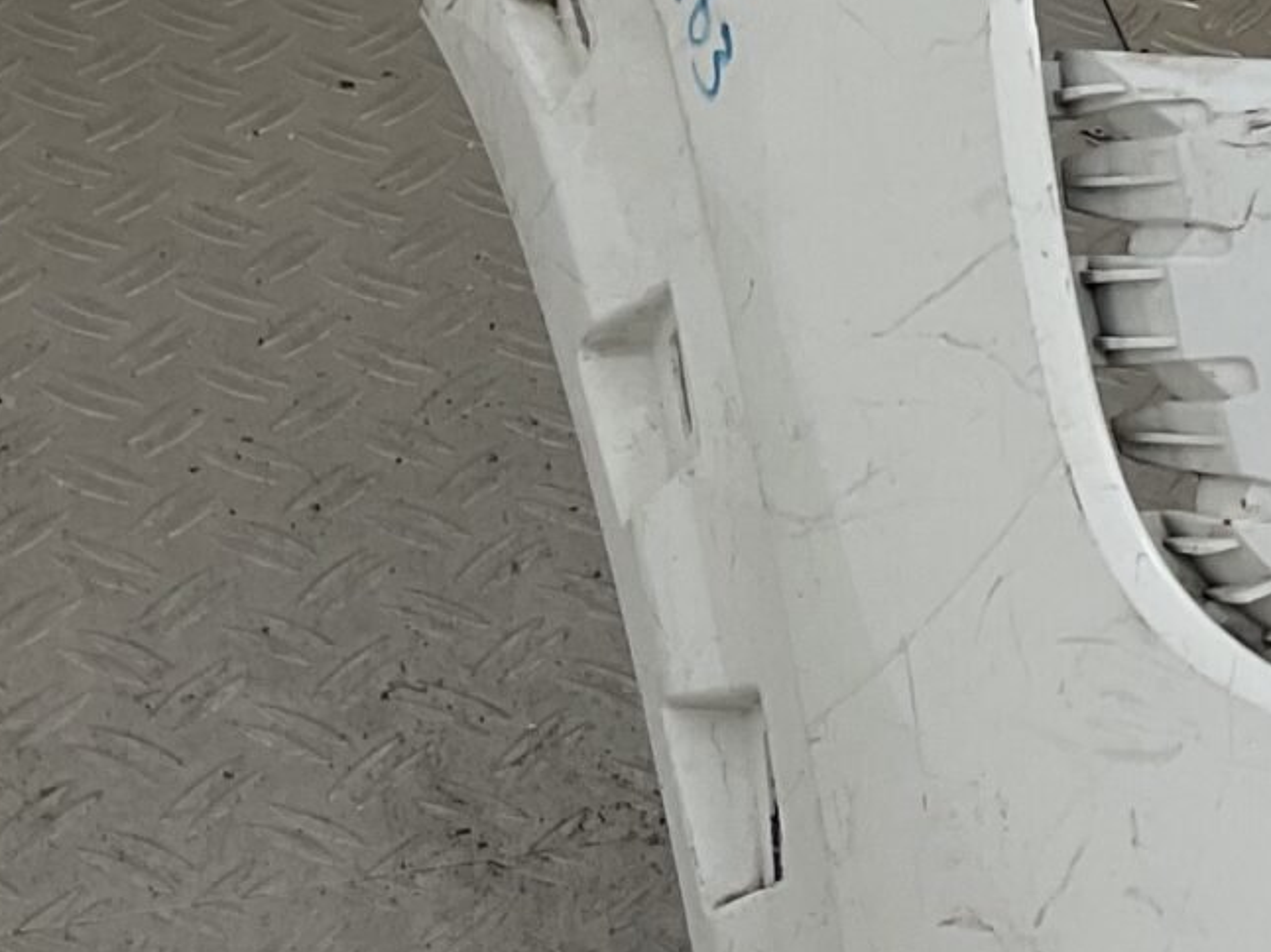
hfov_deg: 15.0
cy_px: 189
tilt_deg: -32.5
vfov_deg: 12.8
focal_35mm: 115
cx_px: 2269
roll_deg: -13.4
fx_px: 4221
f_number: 1.8
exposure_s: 1/312
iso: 16
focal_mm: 3
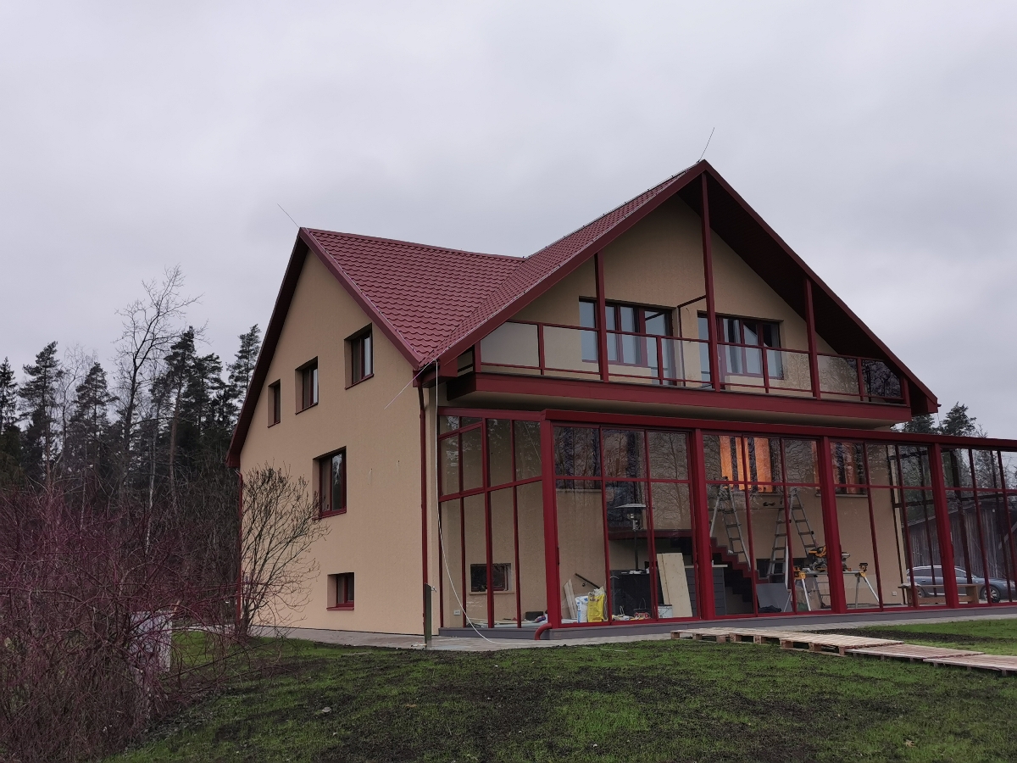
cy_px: 382
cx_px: 508
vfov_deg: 39.7
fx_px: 1058
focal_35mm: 36
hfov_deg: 51.4
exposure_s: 1/129
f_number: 1.6
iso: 50
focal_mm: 5.56
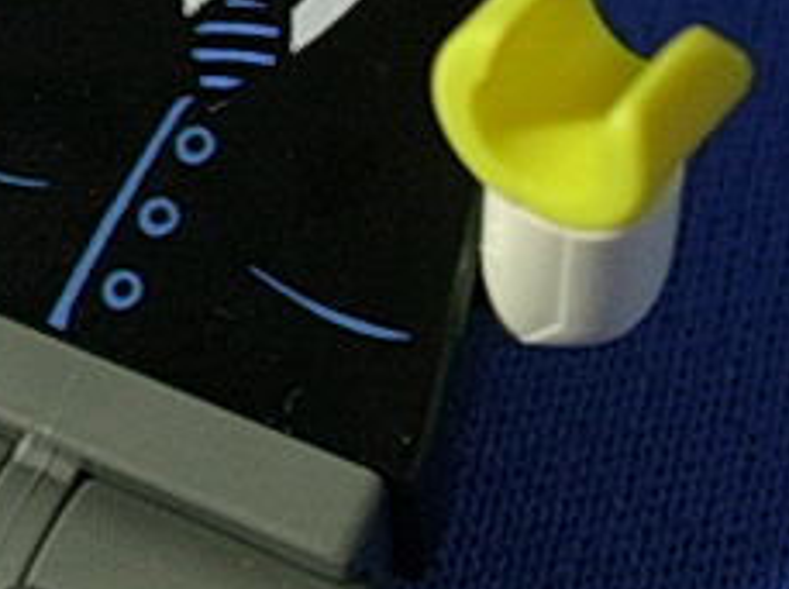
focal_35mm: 210
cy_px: -200
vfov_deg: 7.0
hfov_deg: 9.4
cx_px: 7
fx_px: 4779
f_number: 3.8
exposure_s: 1/5.1
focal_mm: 11.3
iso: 70
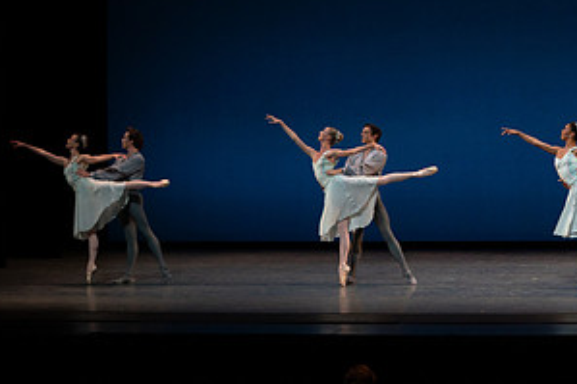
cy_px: 55
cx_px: 484
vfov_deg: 10.0
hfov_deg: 15.0
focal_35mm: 136
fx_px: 2178
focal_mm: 70
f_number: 8
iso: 3200
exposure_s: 1/400
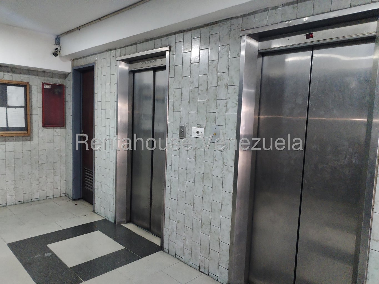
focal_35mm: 29
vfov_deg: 48.2
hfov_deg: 61.7
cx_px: 190
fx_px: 318
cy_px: 142
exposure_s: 1/25
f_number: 1.8
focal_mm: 4.75
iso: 1156
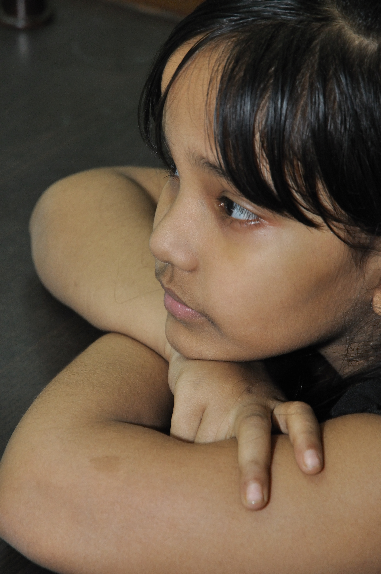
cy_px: 287
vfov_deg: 16.1
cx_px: 190
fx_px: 2029
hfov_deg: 10.7
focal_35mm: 128
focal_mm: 85
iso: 800
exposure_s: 1/60
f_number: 5.6
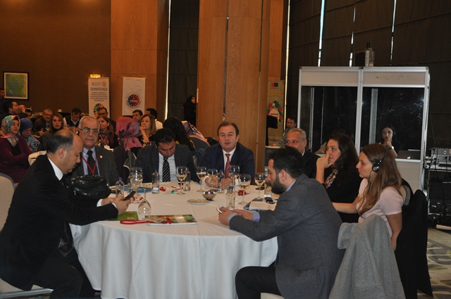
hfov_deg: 45.0
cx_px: 226
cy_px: 150
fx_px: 544
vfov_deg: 30.8
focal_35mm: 44
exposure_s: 1/60
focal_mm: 29
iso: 800
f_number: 3.8
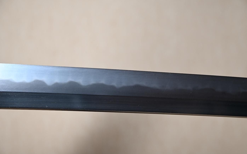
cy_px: 82
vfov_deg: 15.7
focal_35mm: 83
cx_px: 124
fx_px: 559
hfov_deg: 24.9
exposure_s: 1/1.3
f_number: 4.8
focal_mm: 54
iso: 100
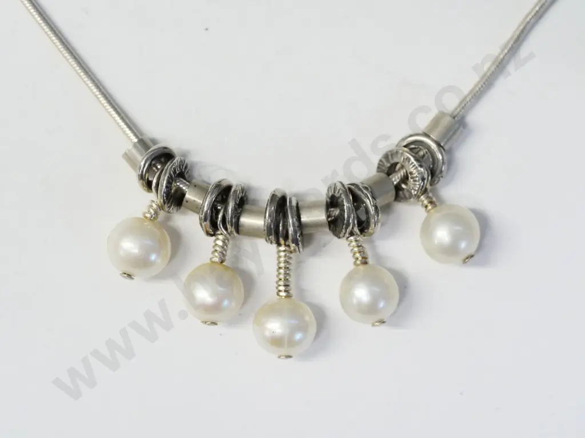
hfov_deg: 16.4
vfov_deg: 12.3
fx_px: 2028
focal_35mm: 120
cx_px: 292
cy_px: 219
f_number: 5
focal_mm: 60
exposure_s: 1/80
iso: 3200
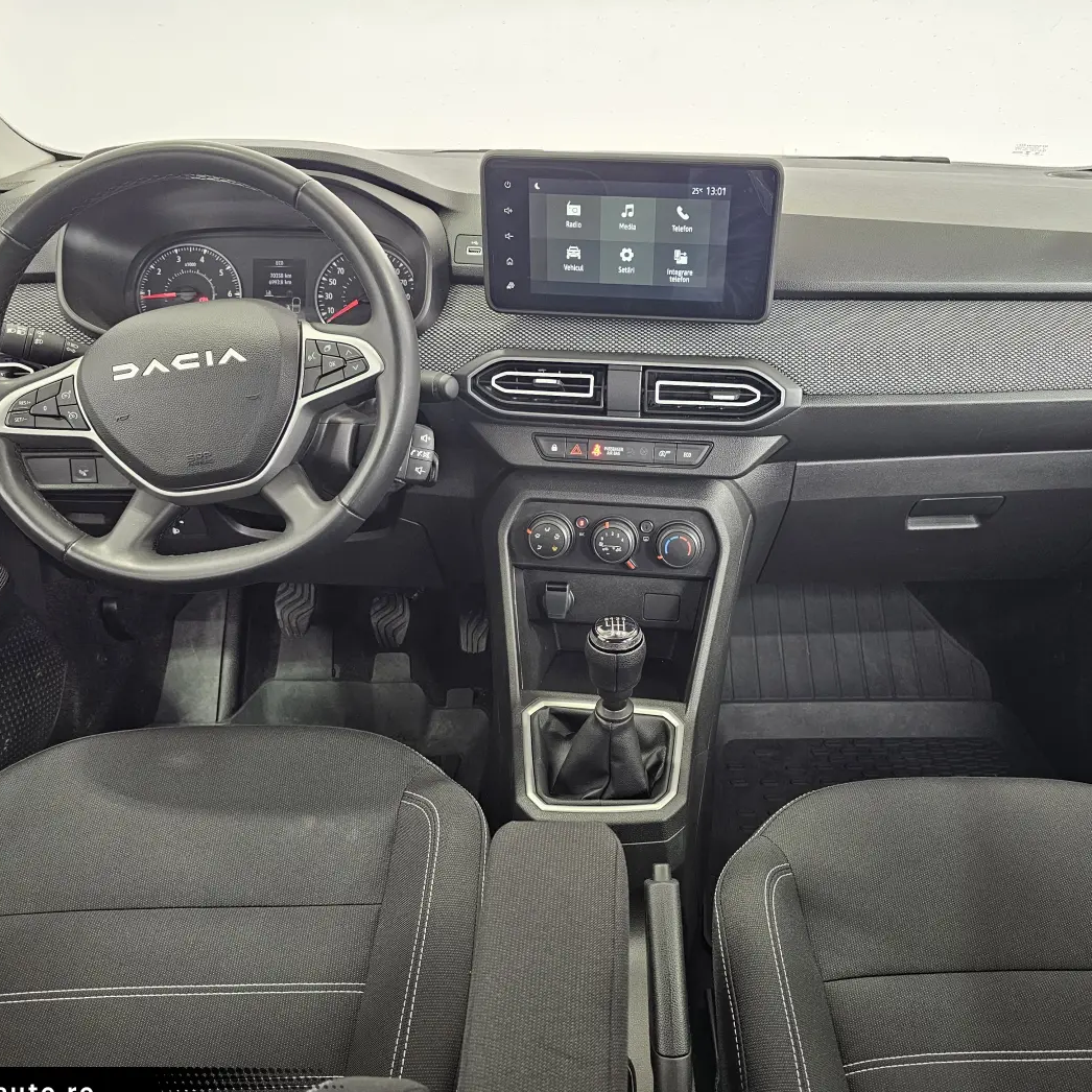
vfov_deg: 57.3
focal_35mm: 28
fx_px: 999
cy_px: 555
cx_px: 594
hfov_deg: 57.2
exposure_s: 1/100
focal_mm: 6.3
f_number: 1.7
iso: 320
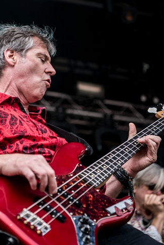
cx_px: 44
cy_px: 93
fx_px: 722
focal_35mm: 106
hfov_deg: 12.9
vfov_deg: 19.2
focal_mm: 70
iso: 125
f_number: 3.2
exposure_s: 1/320
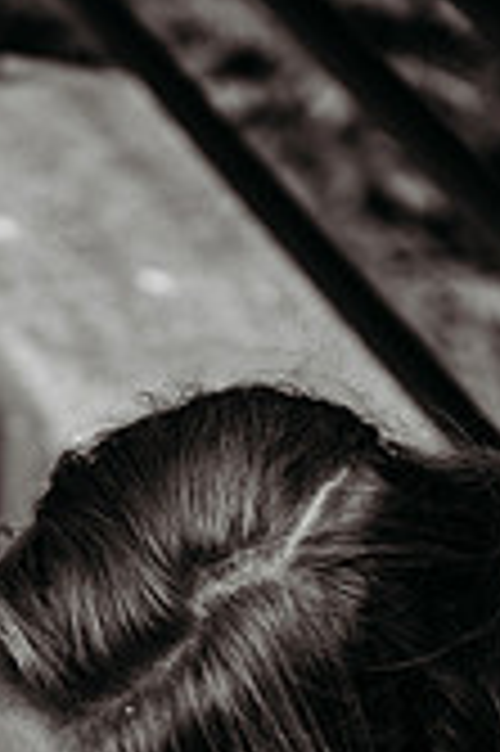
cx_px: -25
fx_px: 3945
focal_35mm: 189
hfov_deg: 7.2
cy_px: 986
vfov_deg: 10.6
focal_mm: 70
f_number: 2.8
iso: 200
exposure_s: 1/500
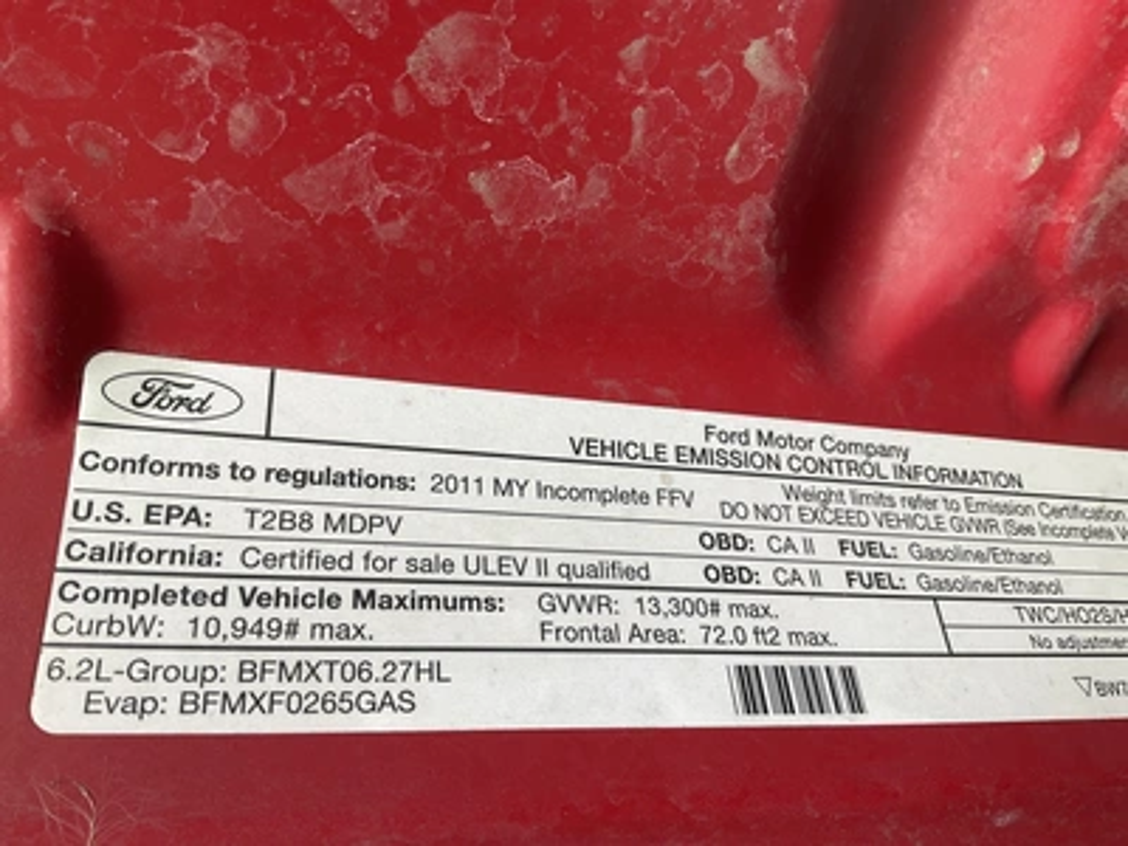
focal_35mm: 29
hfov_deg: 61.7
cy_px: 423
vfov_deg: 48.2
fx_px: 945
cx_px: 564
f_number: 1.8
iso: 16
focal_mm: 3
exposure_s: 1/126
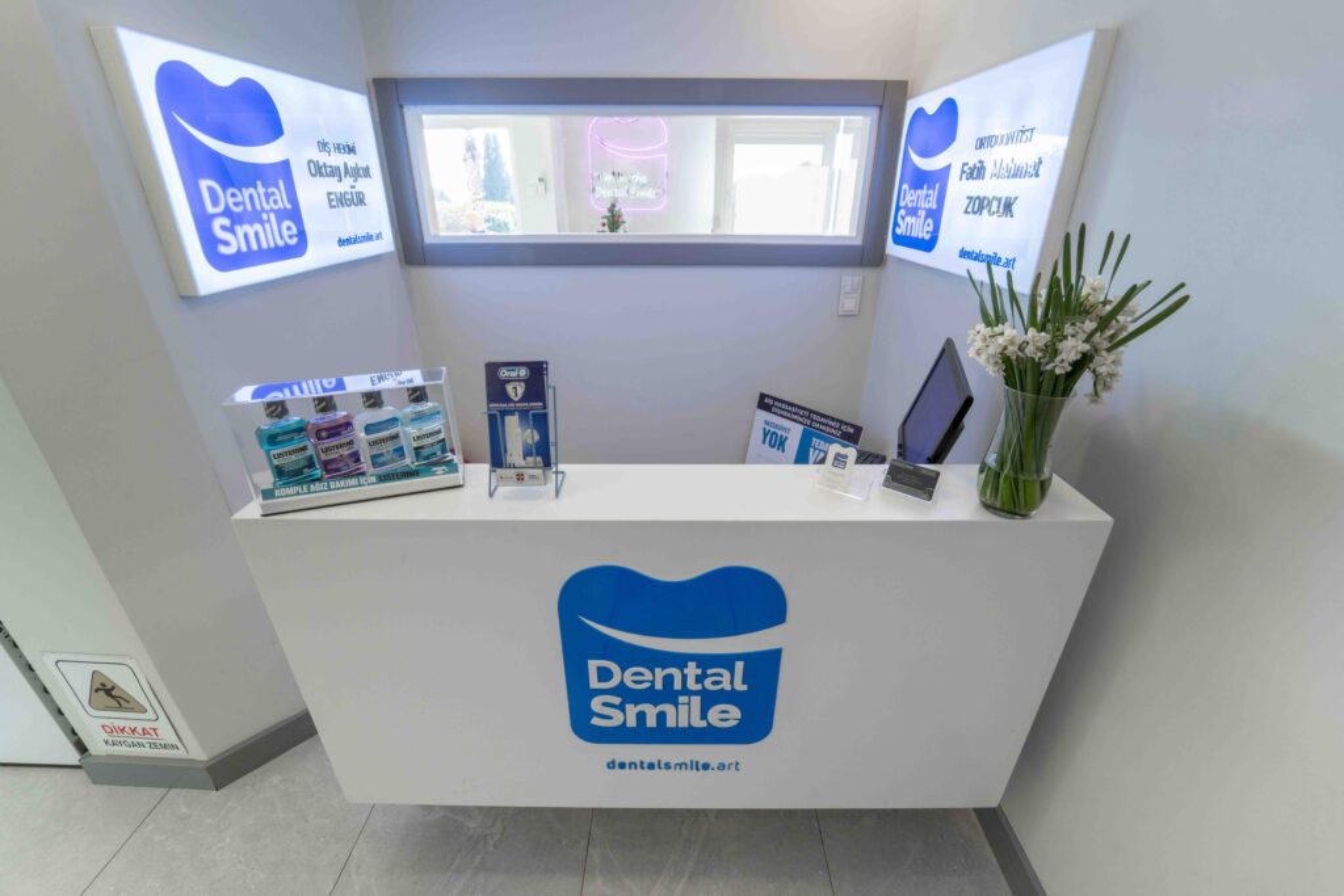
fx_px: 523
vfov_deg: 81.2
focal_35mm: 14
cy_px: 448
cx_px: 672
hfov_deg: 104.2
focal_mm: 14
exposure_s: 1/8
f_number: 18
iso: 320
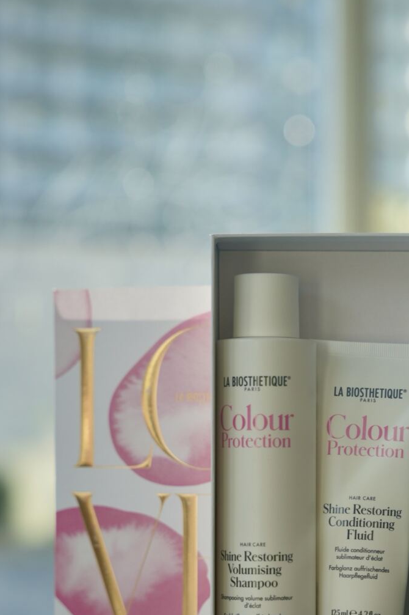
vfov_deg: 19.2
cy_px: 464
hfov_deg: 12.8
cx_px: 360
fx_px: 1803
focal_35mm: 106
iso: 100
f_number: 2.8
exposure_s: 1/400
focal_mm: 55.4
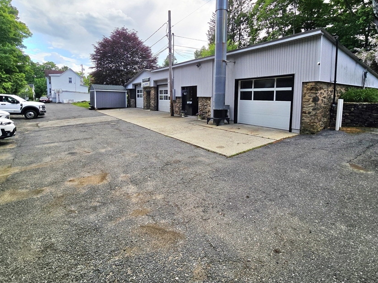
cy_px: 112
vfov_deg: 77.1
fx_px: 175
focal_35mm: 16
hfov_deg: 94.5
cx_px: 191
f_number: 2.2
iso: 50
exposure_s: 1/1429
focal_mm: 2.2
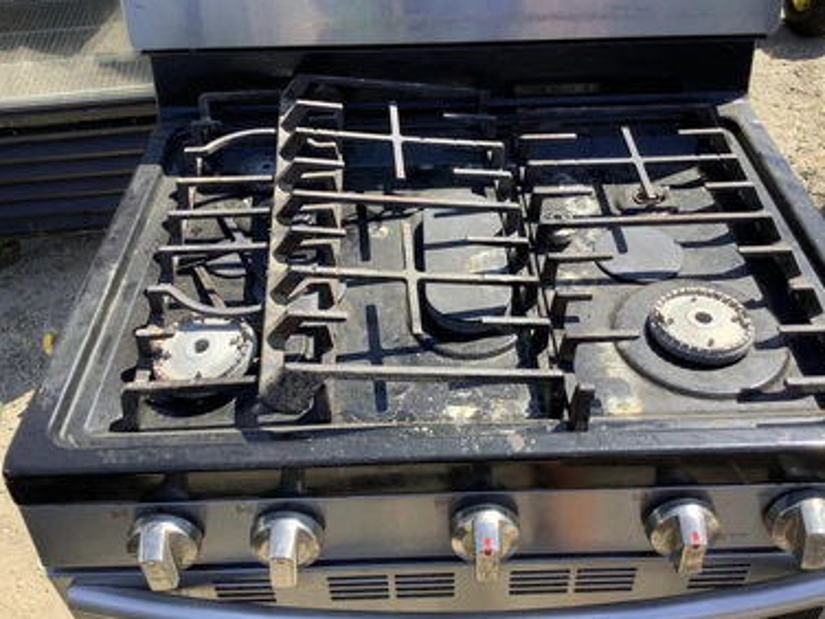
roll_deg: -1.1
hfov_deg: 55.3
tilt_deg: -41.8
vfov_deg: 42.9
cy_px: 305
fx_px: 786
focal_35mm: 33
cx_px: 434
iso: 25
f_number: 2.4
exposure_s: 1/473
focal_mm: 3.3
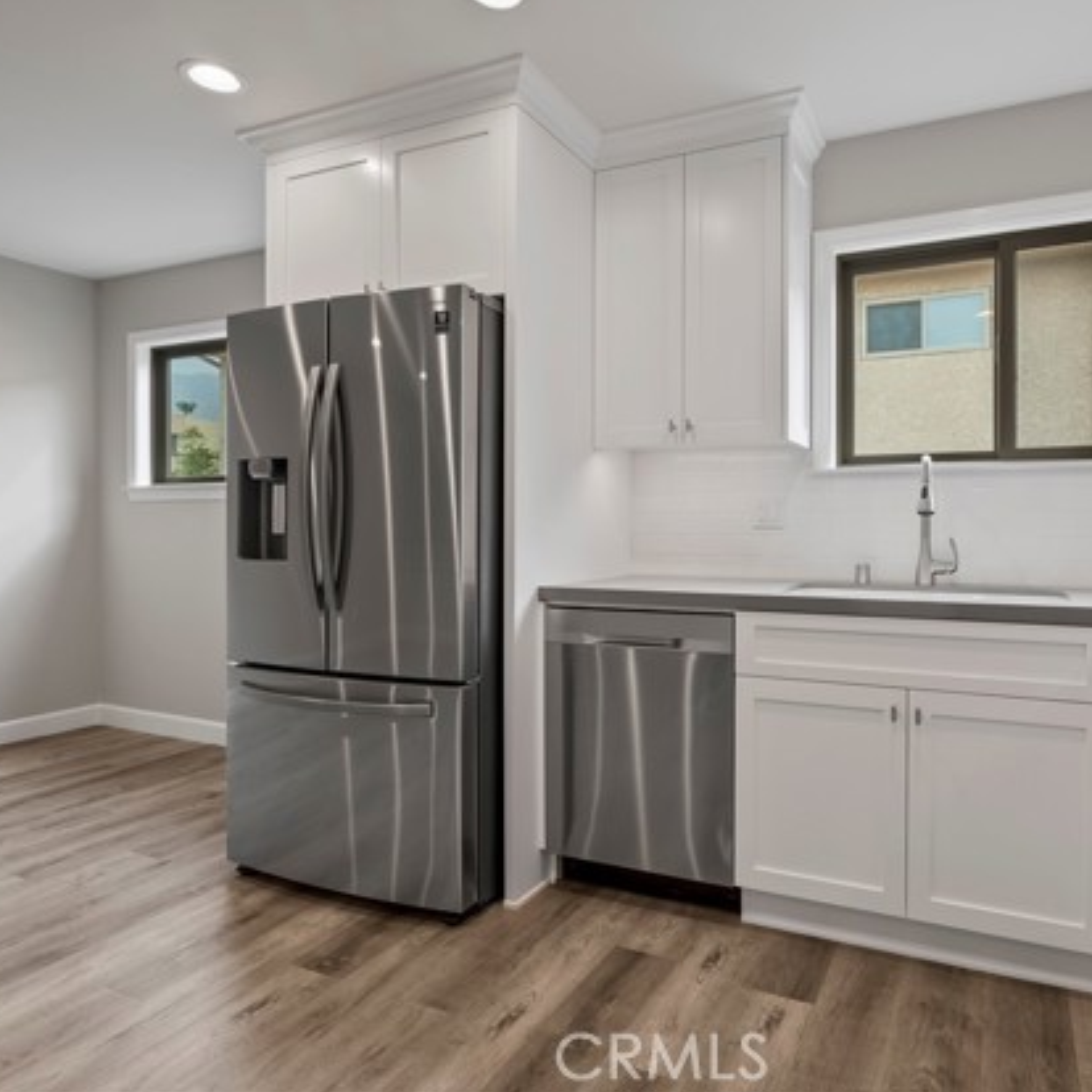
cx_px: 678
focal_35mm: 21
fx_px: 749
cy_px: 531
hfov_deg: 71.0
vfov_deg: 72.1
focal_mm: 16
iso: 250
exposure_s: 1/15
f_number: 6.3
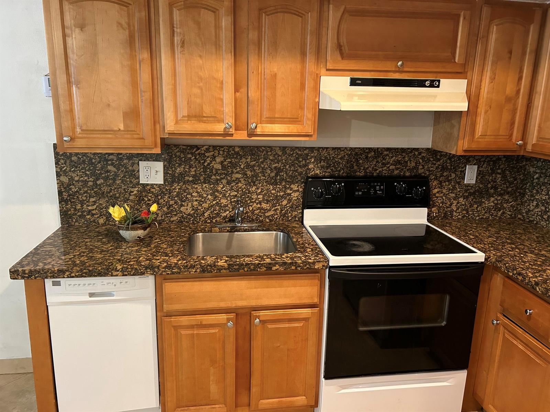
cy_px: 206
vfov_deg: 53.1
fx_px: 413
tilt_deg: -13.3
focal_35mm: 26
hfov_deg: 67.3
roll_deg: -1.5
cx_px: 275
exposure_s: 1/40
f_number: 1.5
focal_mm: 5.7
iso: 400
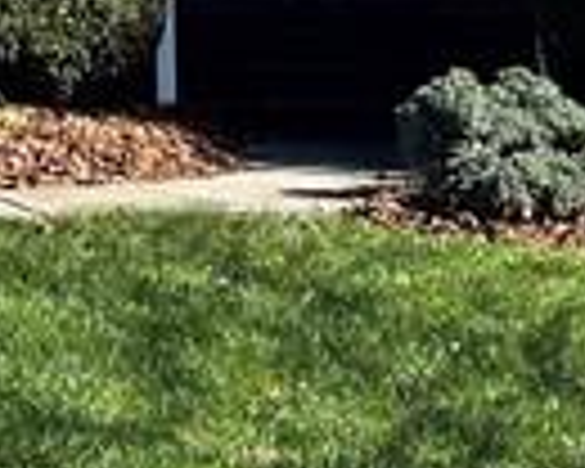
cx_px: -220
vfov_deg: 7.4
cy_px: -490
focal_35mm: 200
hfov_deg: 9.5
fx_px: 3463
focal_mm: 5.1
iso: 32
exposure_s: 1/1493
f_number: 1.6
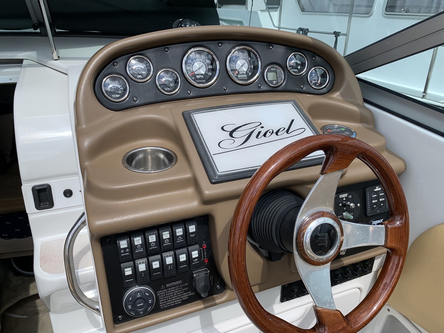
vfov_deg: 53.1
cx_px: 222
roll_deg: -2.4
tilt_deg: -25.2
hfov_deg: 67.3
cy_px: 166
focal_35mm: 26
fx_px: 333
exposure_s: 1/2364
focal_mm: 4.25
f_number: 1.8
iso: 25
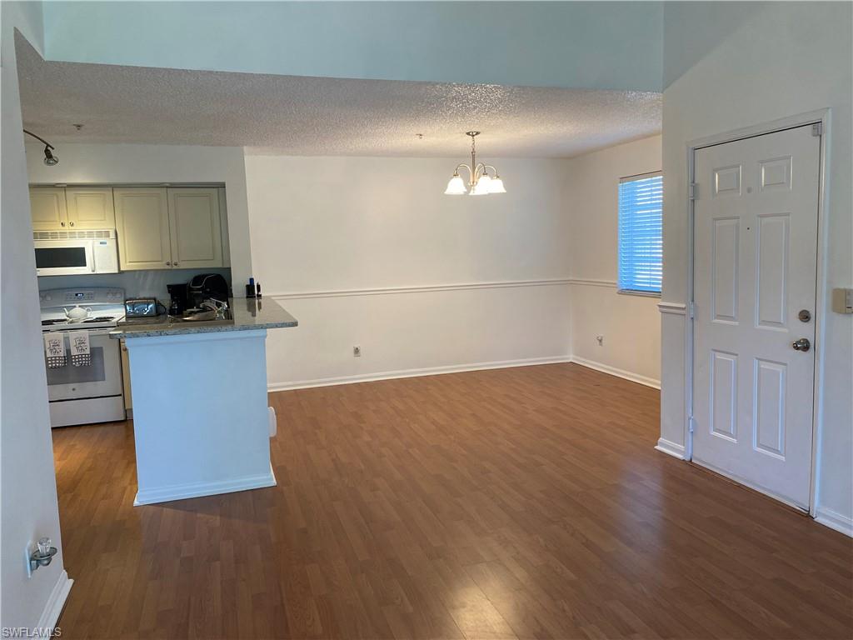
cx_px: 426
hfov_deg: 67.3
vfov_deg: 53.1
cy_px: 320
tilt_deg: -5.1
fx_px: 641
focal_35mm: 26
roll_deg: +1.7
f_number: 1.8
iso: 100
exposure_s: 1/120
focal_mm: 4.25
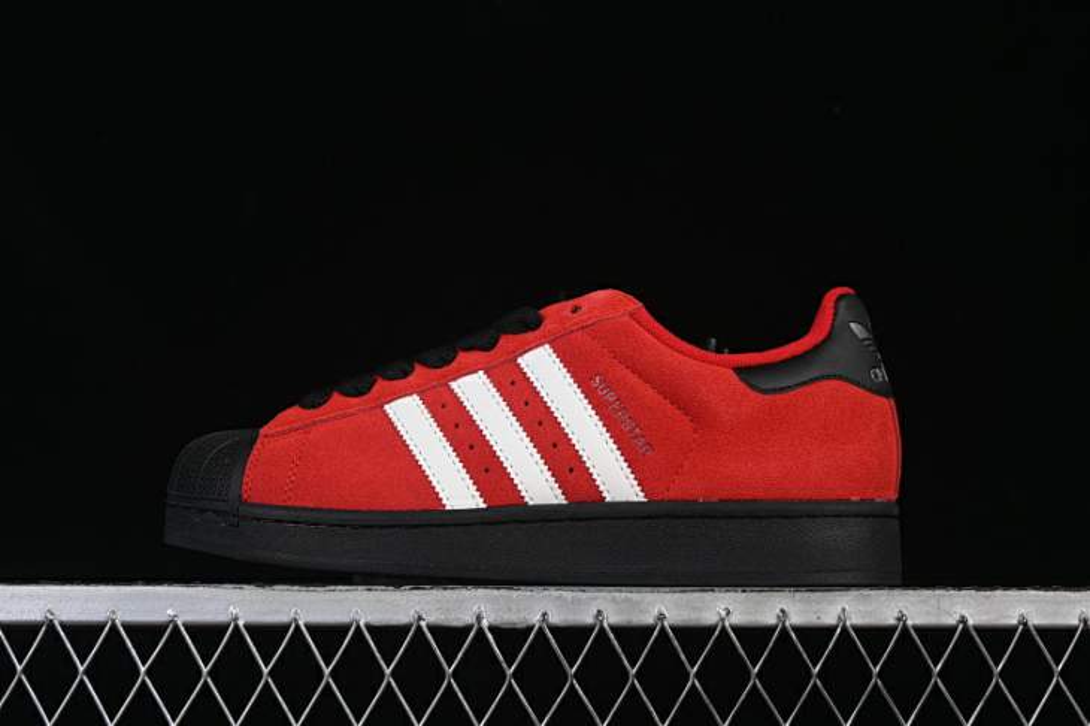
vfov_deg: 18.2
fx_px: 2270
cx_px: 545
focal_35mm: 75
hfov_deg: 27.0
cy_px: 363
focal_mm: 50
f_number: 8
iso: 160
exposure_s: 1/80
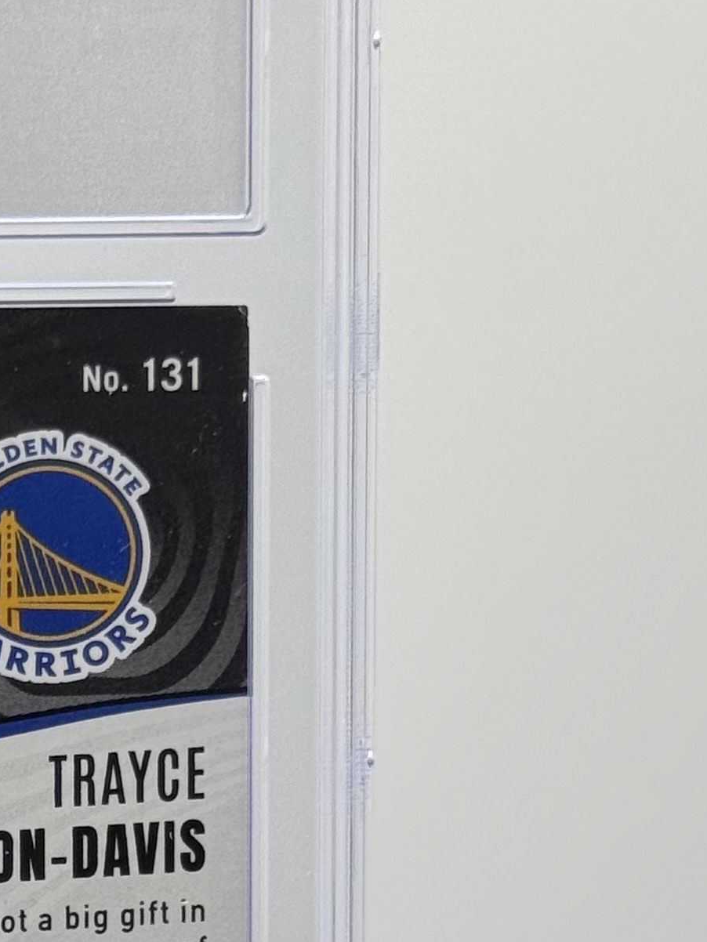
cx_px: -130
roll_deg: -0.1
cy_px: 1088
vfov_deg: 12.0
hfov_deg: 9.1
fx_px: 4383
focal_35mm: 161
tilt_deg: -15.0
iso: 50
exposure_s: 1/231
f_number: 1.78
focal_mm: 6.76
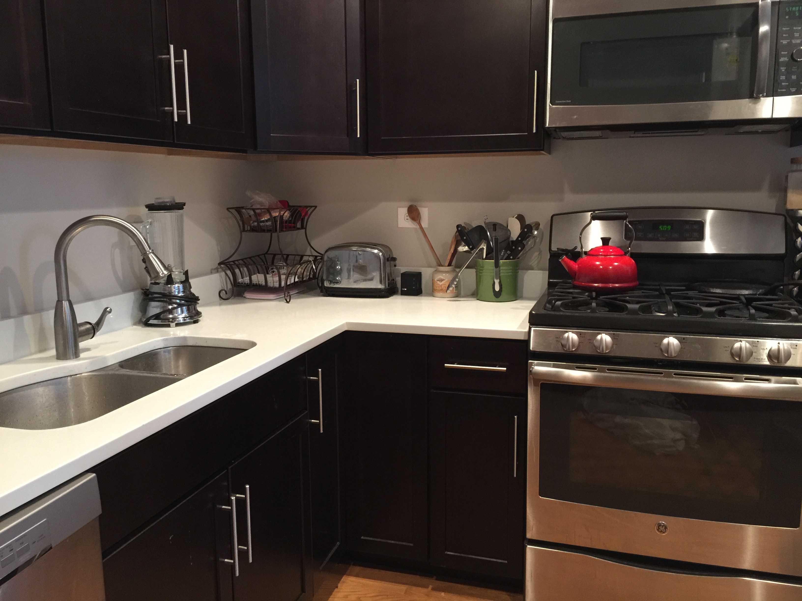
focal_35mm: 29
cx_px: 401
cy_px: 300
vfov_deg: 48.2
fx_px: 672
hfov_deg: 61.7
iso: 125
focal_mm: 4.15
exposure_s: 1/10
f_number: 2.2
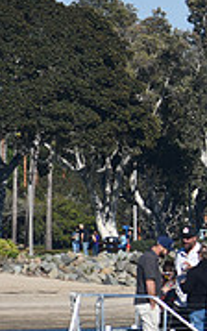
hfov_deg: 1.7
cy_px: 260
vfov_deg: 2.7
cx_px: 477
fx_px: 7143
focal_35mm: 792
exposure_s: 1/640
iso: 100
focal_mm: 160
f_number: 9
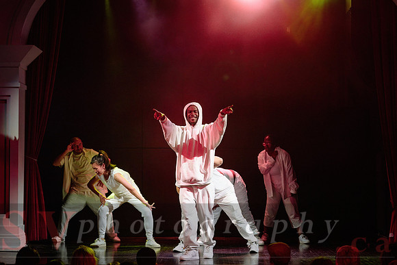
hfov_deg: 18.5
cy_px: 137
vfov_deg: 12.4
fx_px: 1217
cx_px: 211
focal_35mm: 110
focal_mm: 102
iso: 1600
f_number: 2.8
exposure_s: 1/250
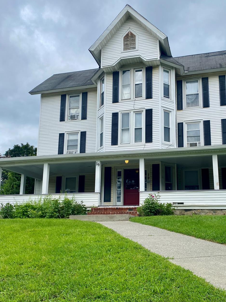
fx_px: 279
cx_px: 131
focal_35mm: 32
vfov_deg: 56.5
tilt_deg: +13.1
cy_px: 175
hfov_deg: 44.0
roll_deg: -1.6
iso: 32
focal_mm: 4.25
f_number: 1.8
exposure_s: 1/1522
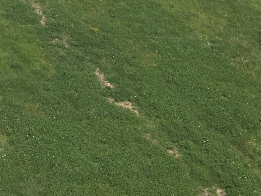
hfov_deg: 20.5
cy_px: -109
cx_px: -71
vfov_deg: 15.4
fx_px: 664
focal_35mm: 88
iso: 100
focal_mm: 4.4
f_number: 2.8
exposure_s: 1/1600
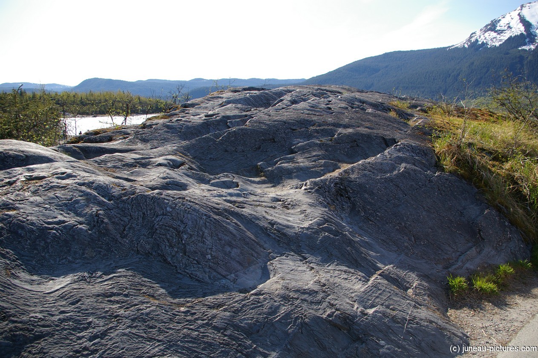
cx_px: 269
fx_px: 403
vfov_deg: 47.9
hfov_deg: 67.4
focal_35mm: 27
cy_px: 179
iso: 200
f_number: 6.7
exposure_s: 1/350
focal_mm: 18
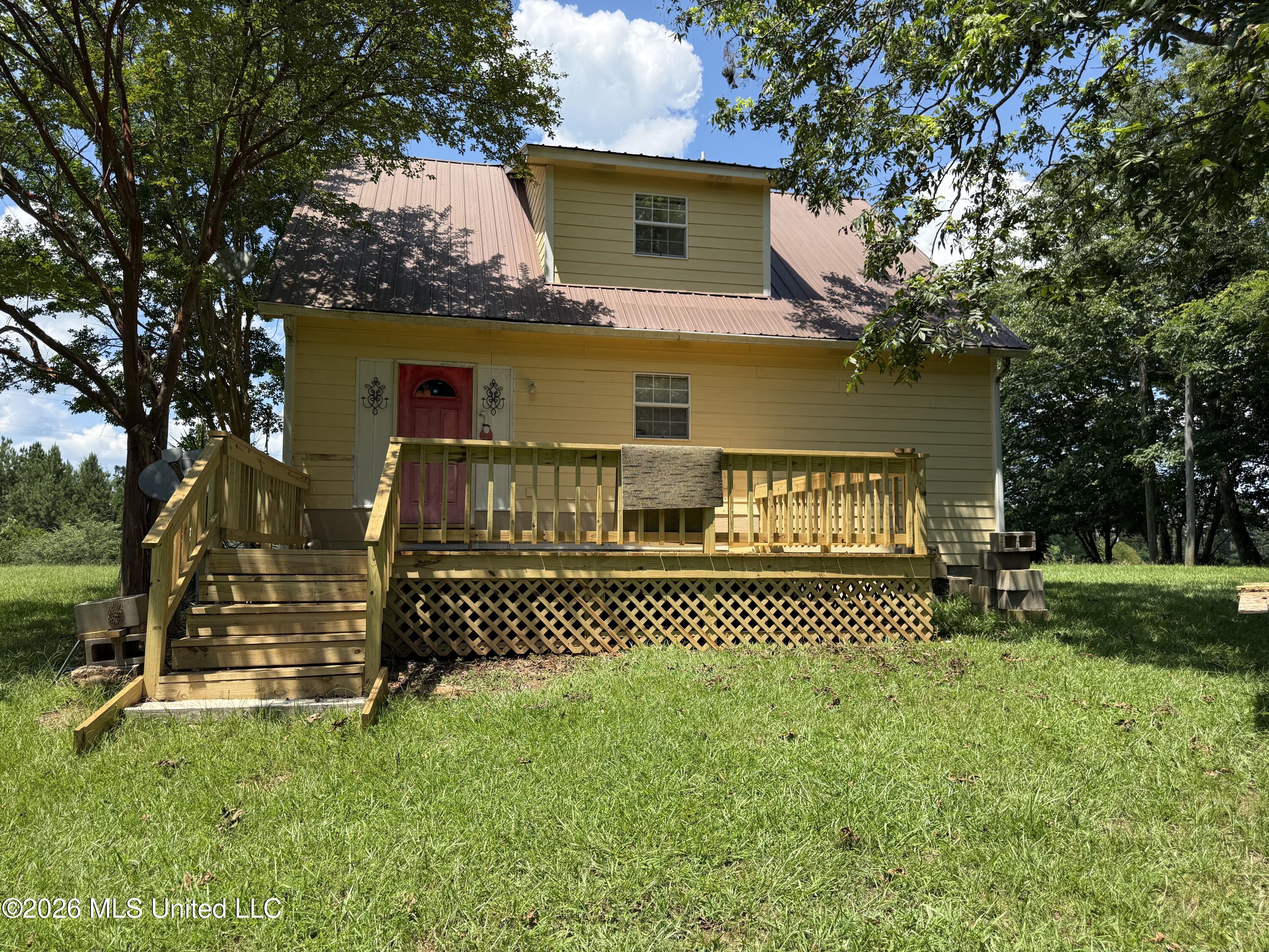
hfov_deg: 71.6
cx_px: 634
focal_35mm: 24
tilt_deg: +6.0
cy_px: 476
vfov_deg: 56.8
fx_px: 880
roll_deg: +0.8
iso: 100
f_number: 1.78
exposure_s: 1/2703
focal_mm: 6.76
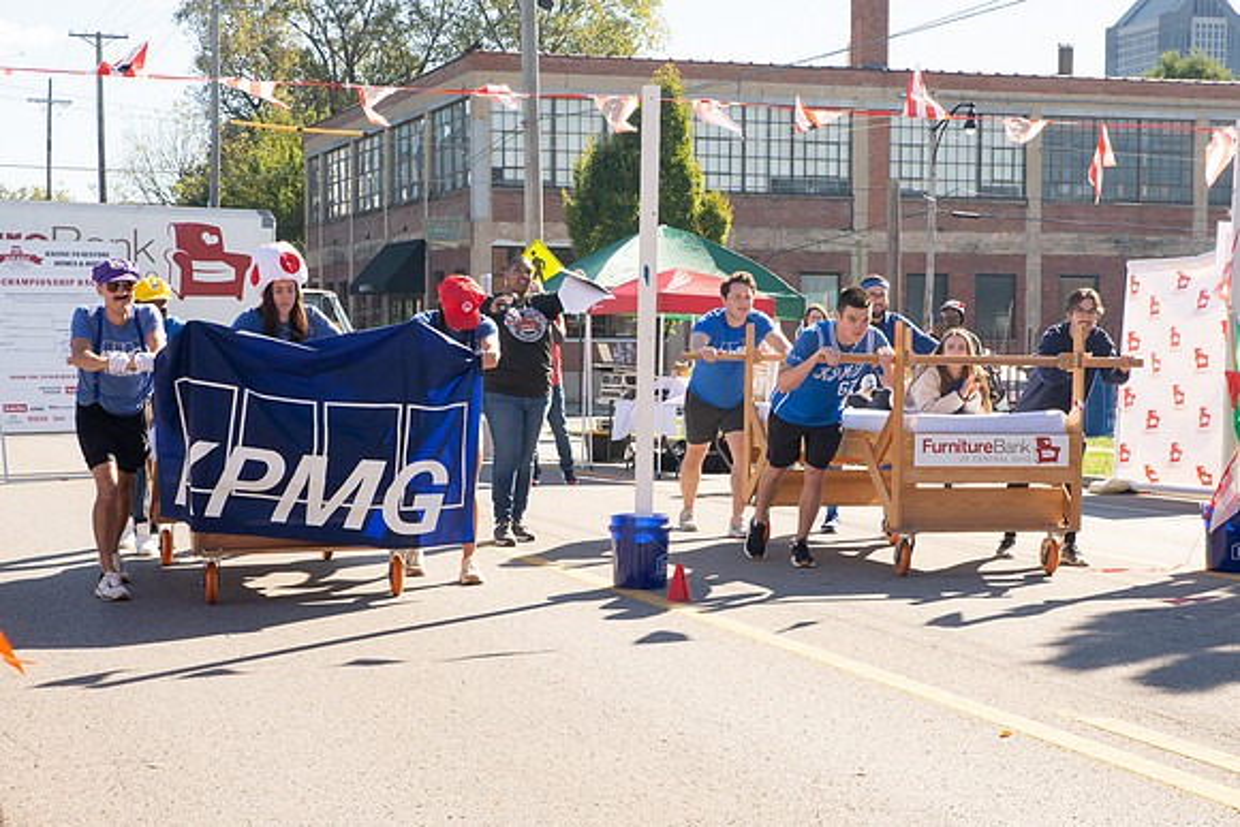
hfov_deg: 29.3
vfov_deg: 19.8
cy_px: 449
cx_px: 660
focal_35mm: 69
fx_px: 2368
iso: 500
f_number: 11
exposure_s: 1/320
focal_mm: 56
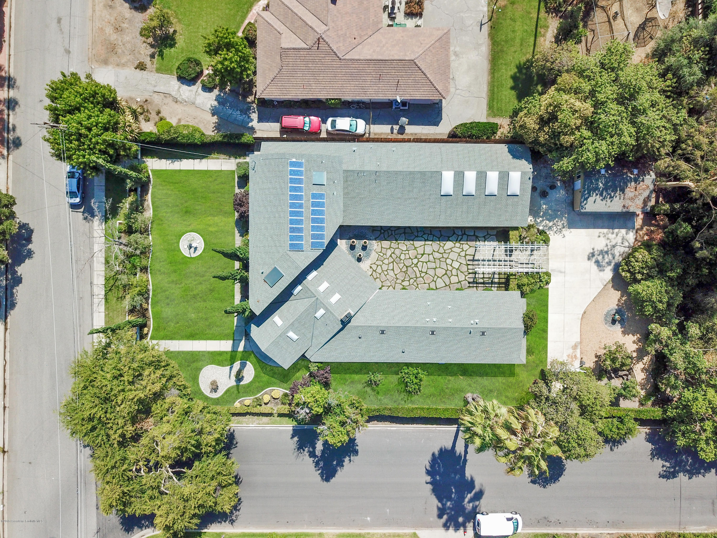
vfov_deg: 53.1
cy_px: 269
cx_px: 358
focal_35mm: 26
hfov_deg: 67.3
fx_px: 539
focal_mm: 4.7
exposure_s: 1/950
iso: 100
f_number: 2.2
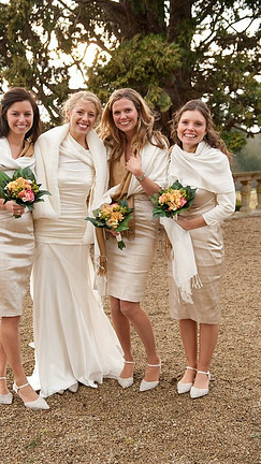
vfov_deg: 42.9
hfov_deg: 24.9
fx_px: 591
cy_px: 231
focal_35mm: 48
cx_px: 107
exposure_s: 1/400
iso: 800
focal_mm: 44
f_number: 4
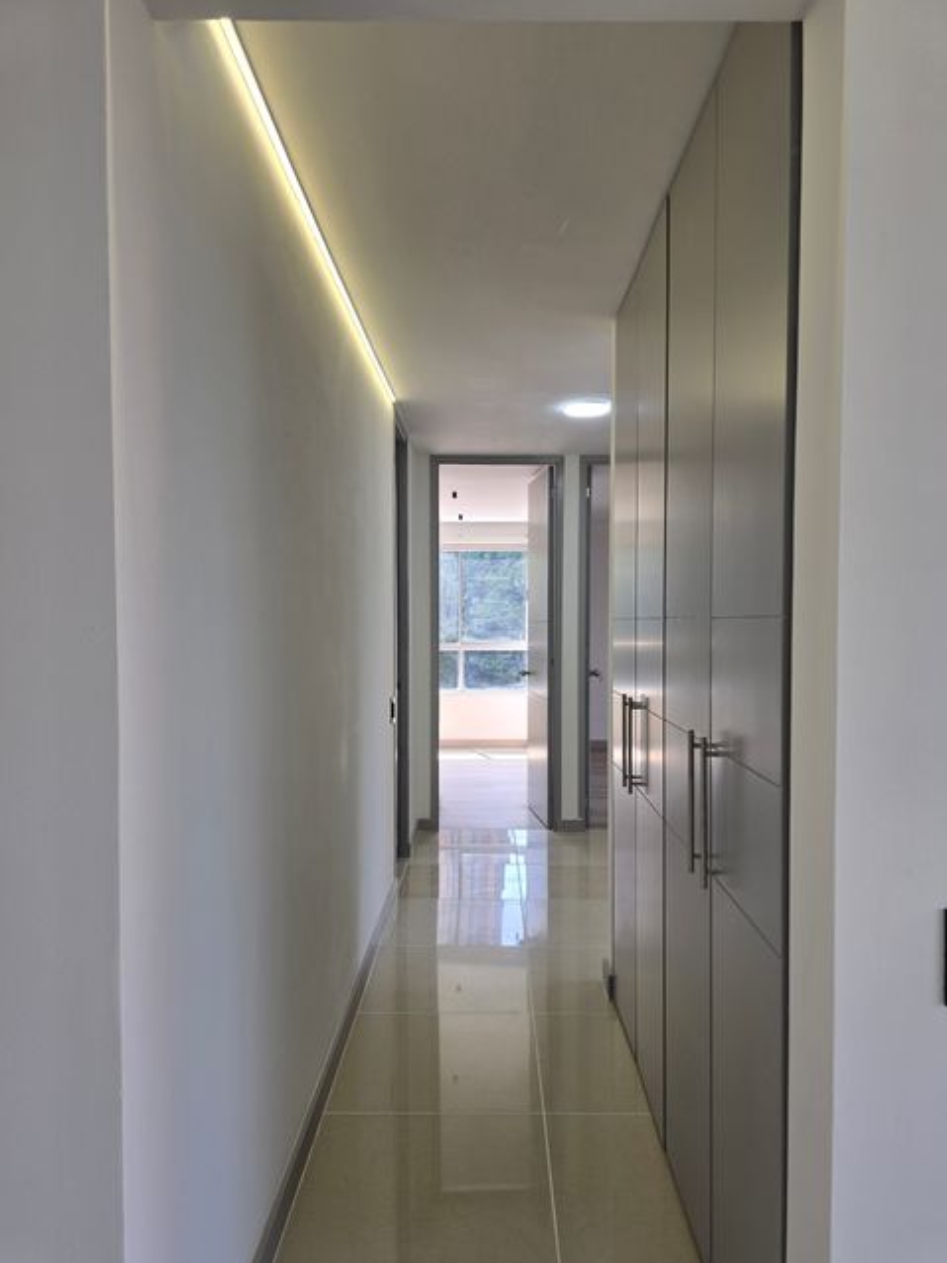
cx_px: 478
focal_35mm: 24
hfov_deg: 56.8
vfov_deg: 71.6
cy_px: 653
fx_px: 876
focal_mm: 6.3
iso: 25
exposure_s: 1/120
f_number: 1.7
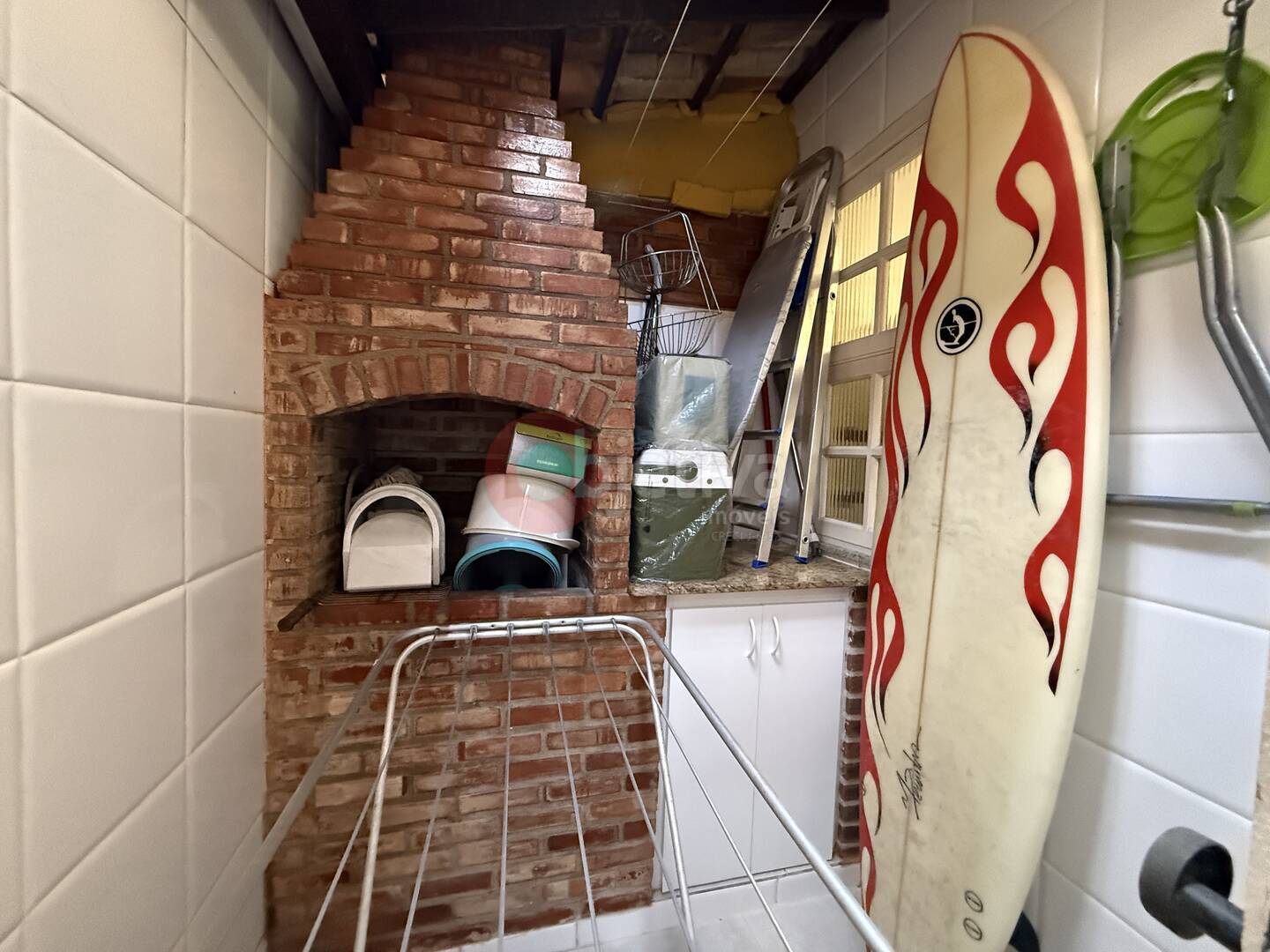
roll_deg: -1.5
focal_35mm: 14
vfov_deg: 85.7
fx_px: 514
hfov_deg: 102.1
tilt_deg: -3.3
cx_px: 635
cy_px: 476
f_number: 2.2
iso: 1000
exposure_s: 1/60
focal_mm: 2.22
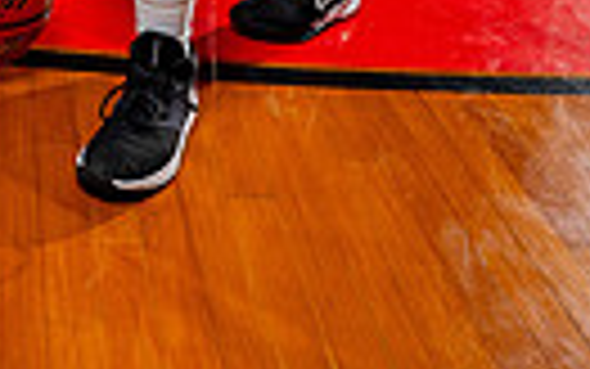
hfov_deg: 27.7
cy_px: -486
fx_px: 1126
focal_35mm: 70
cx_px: 5
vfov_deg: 13.9
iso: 100
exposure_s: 1/250
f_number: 8
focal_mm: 20
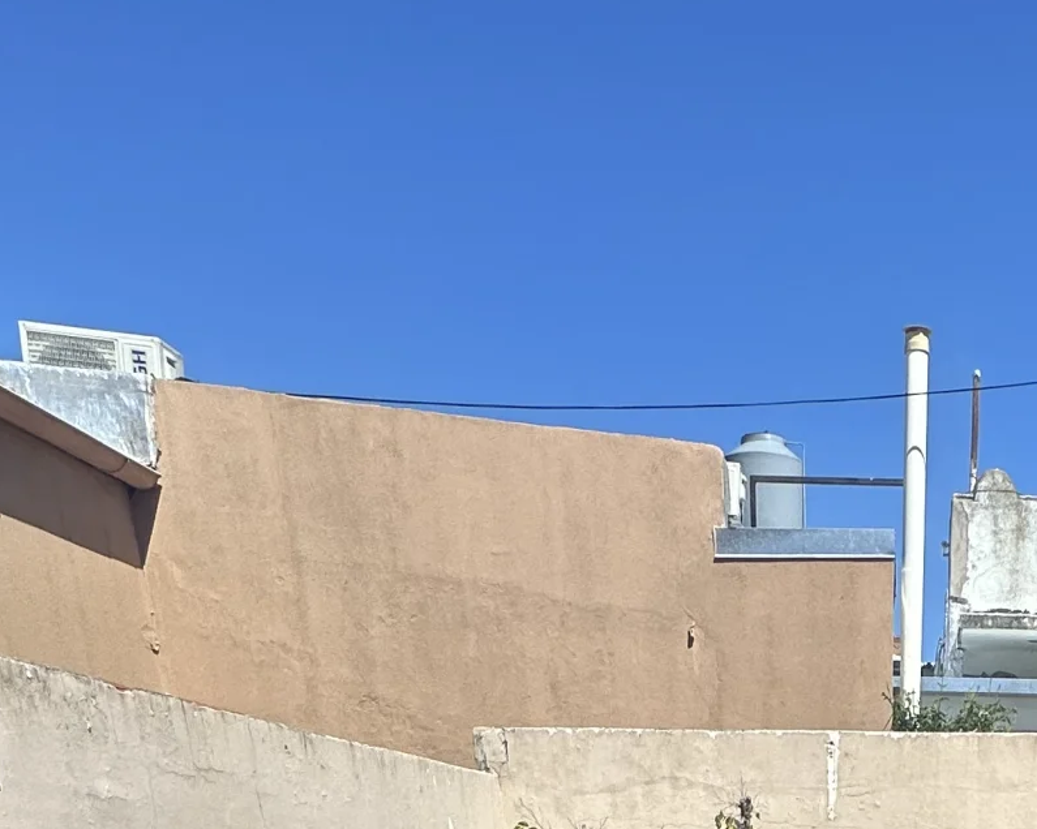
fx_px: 1350
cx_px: 933
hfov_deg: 39.0
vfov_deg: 22.8
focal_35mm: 44
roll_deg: -1.6
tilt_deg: -20.4
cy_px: 1422
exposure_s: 1/1715
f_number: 2.2
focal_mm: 2.22
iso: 40
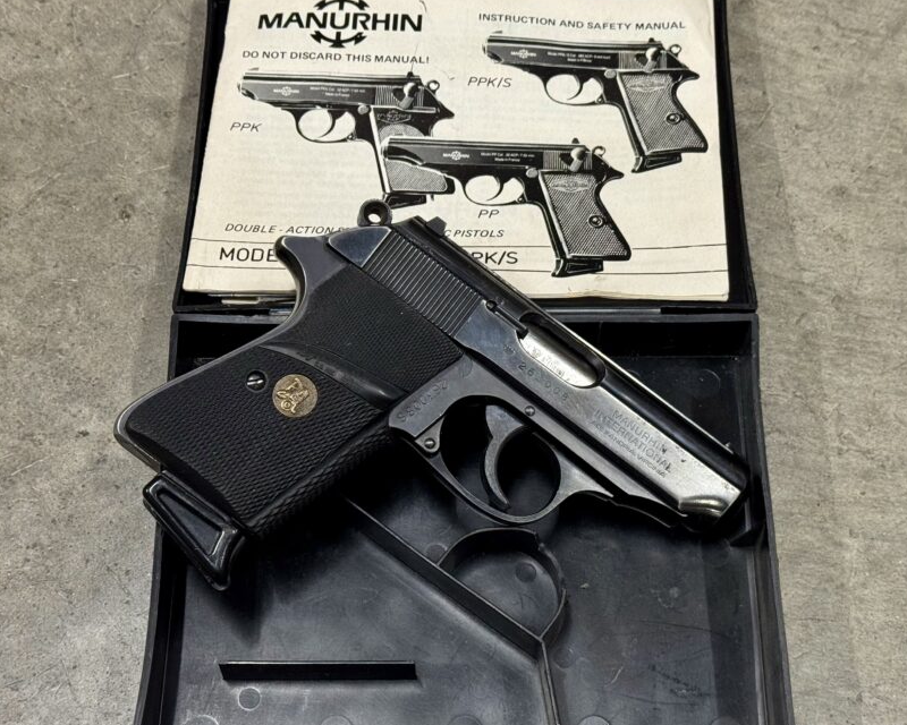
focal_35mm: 60
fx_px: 1611
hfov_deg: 31.4
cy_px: 370
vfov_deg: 25.4
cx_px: 485
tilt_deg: -66.5
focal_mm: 6.76
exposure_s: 1/40
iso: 320
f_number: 1.78
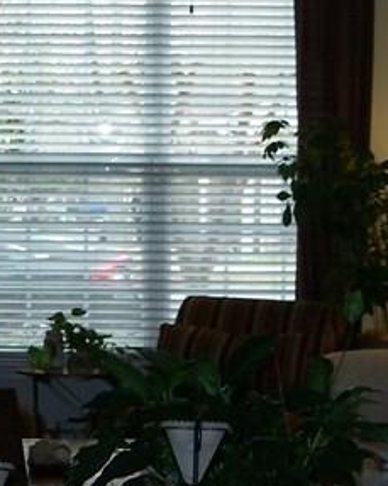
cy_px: 496
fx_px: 1855
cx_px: 117
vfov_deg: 14.7
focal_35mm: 129
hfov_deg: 11.9
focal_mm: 7.8
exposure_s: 1/60
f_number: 2.8
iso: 200
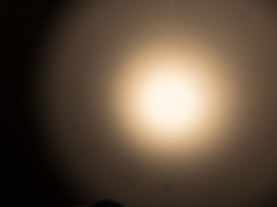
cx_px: 138
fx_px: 224
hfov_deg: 63.4
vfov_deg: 49.7
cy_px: 104
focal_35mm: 28
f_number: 1.8
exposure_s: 1/40
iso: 25
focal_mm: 3.99
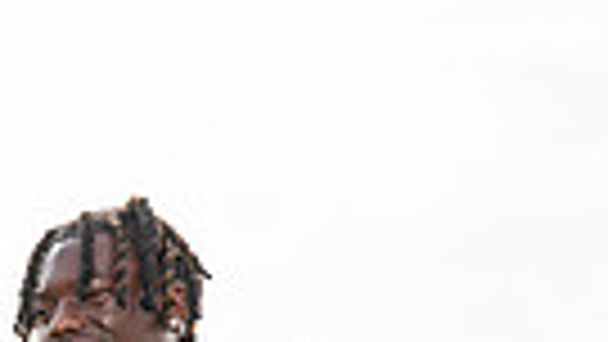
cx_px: 54
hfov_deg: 13.0
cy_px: 954
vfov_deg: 6.8
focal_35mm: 164
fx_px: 2644
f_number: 5.6
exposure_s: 1/320
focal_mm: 47
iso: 100
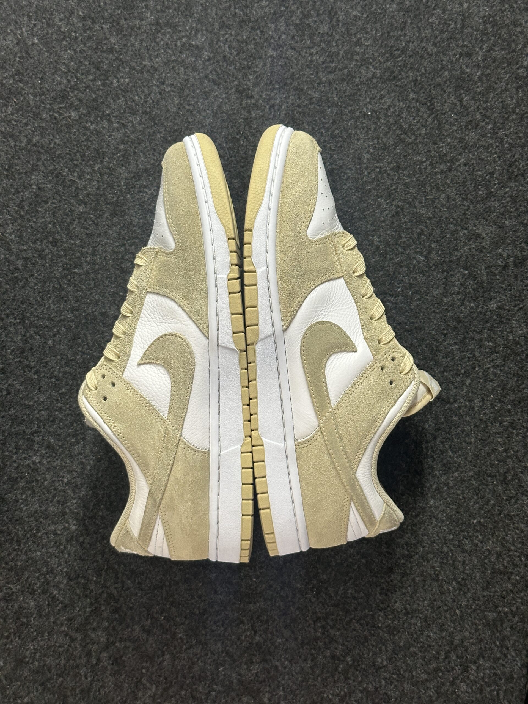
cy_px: 352
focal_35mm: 48
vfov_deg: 39.7
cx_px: 264
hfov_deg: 30.3
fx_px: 976
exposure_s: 1/50
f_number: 1.78
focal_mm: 6.86
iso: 250
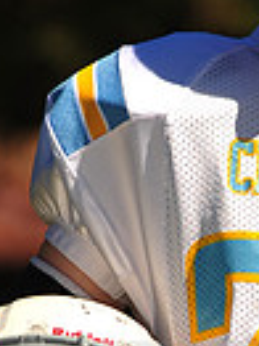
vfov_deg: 2.3
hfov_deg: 1.7
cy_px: 378
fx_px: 8484
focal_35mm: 849
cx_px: 262
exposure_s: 1/1000
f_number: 5
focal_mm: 200
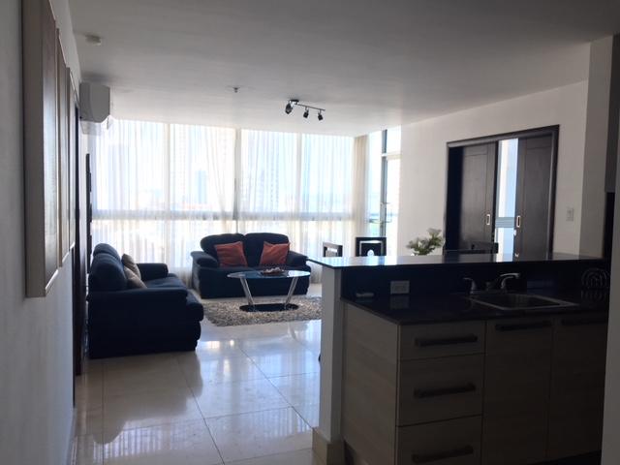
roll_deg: -2.2
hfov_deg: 61.7
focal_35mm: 29
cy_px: 232
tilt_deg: -3.2
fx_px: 519
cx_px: 310
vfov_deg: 48.2
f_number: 2.2
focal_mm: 4.15
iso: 25
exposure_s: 1/30
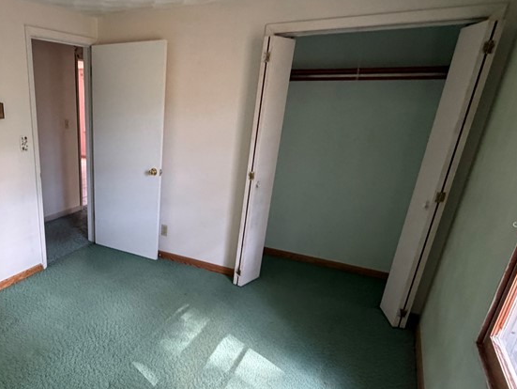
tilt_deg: -22.5
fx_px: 389
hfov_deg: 63.1
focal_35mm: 26
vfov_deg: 52.4
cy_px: 248
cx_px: 126
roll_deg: -0.2
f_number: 2.2
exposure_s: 1/66
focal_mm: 2.22
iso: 320
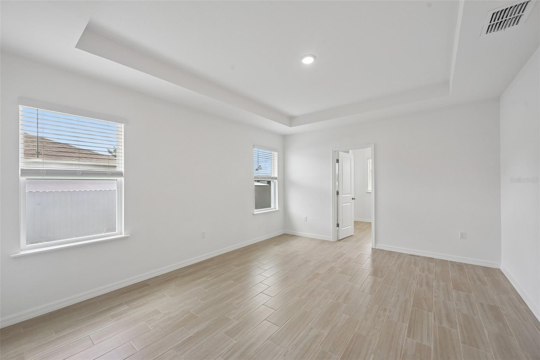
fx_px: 210
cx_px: 270
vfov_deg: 81.2
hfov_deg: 104.3
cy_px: 180
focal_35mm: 14
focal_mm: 14
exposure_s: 1/160
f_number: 8
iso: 400
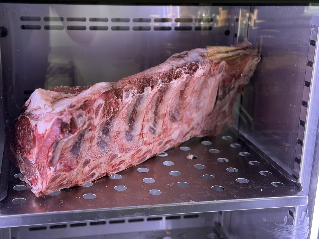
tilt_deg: -17.2
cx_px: 143
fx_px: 498
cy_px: 116
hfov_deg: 35.5
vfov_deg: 27.0
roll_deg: -1.7
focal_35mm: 54
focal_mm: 6.76
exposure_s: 1/156
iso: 160
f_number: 1.78
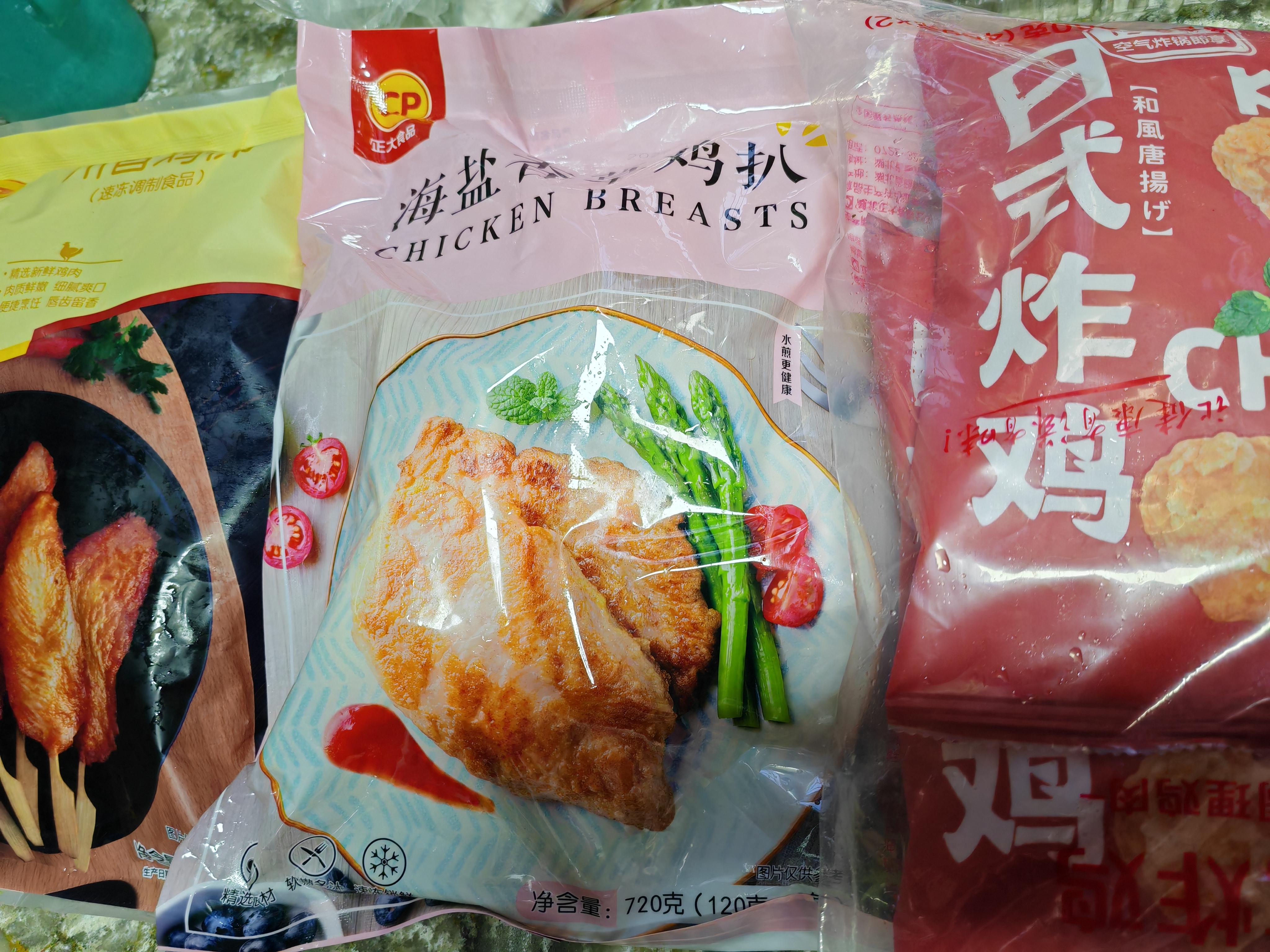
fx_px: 991
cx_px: 635
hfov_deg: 65.3
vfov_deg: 51.4
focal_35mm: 27
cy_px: 476
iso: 500
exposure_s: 1/50
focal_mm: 5.52
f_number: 1.95
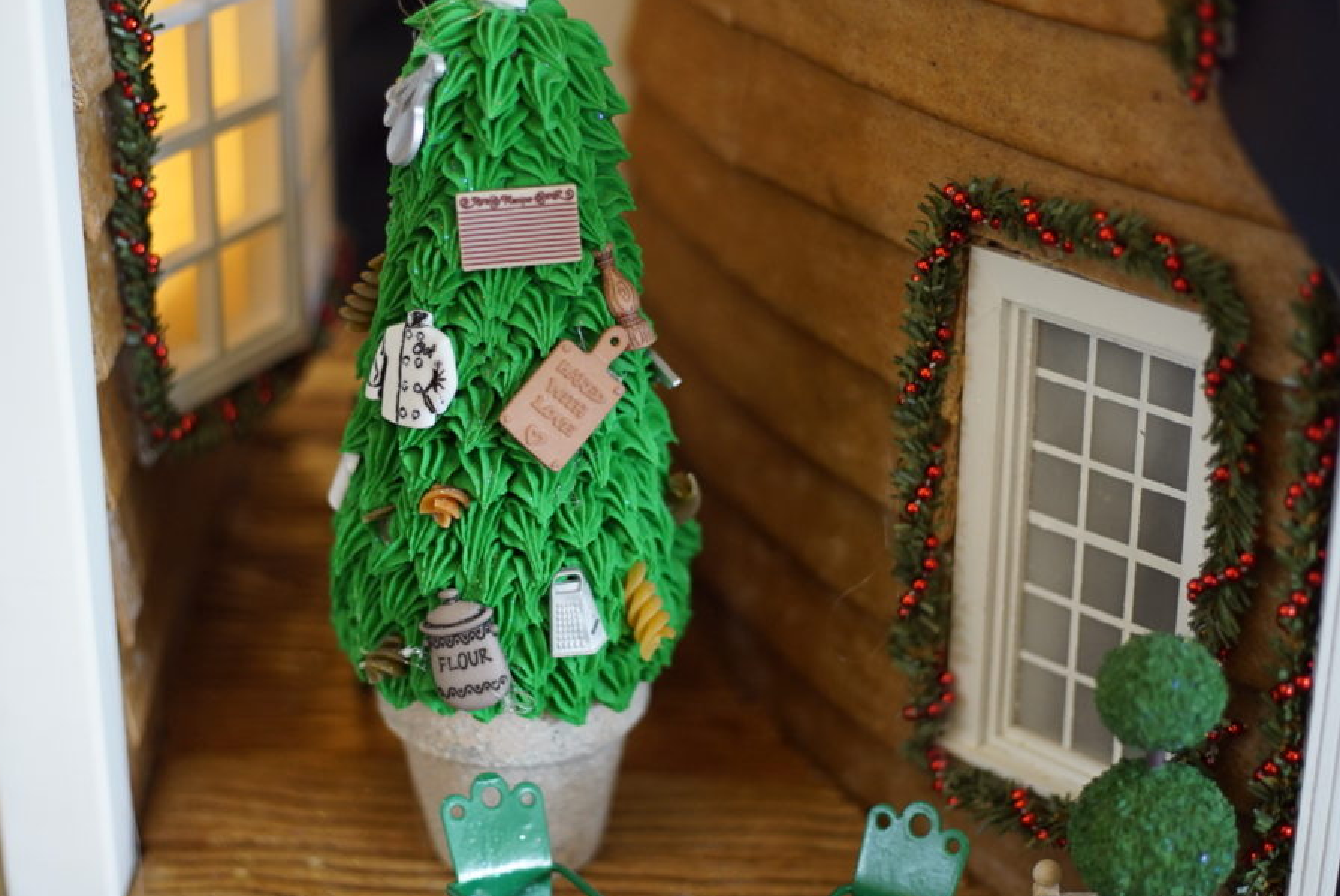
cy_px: 441
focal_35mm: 67
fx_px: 2496
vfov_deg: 20.3
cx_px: 562
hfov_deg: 30.0
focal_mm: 50
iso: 1600
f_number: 2.2
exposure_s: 1/160
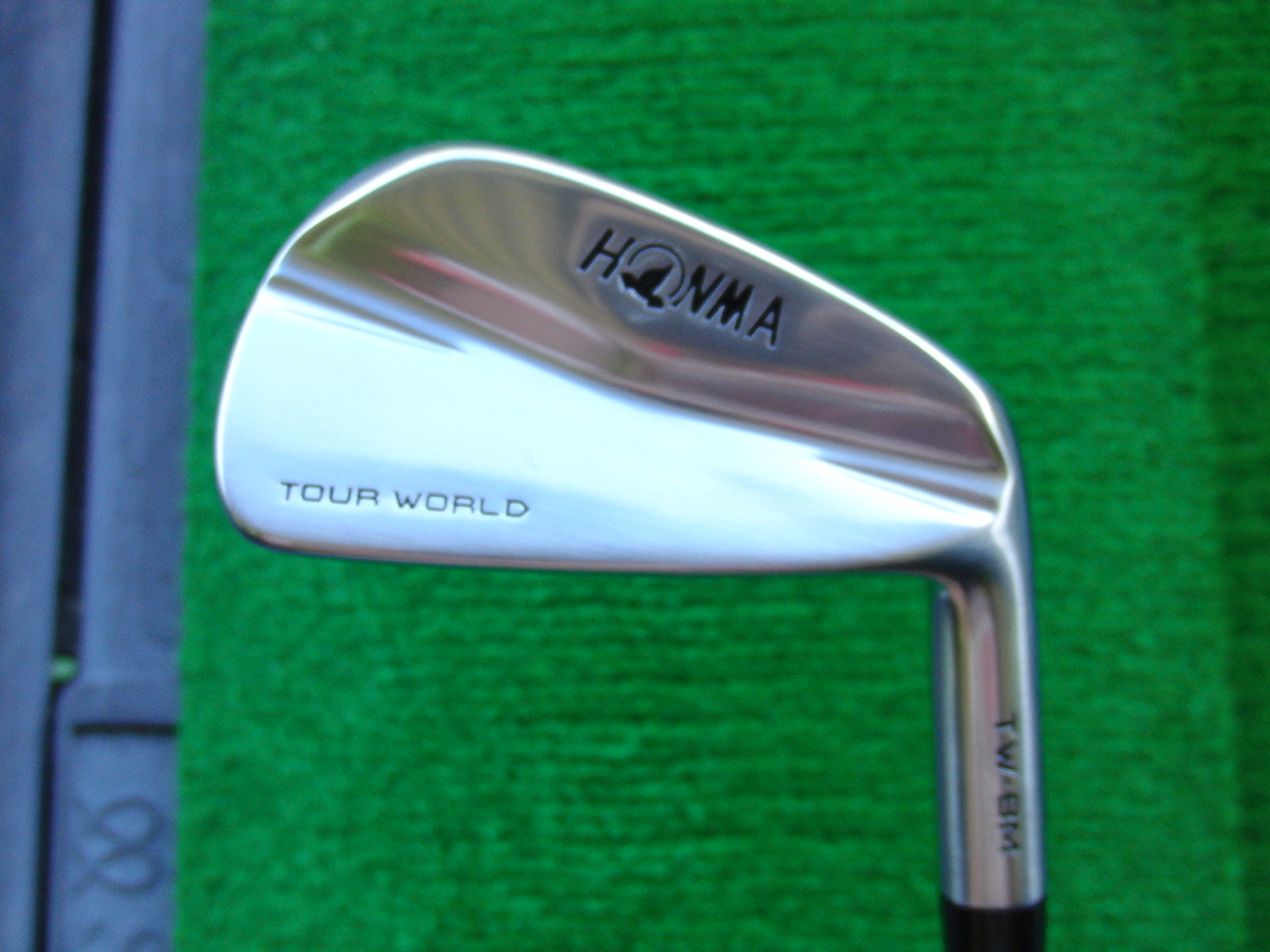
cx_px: 635
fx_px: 1357
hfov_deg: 50.1
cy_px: 476
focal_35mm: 37
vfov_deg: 38.7
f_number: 3.6
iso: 200
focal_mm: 6.42
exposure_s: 1/80
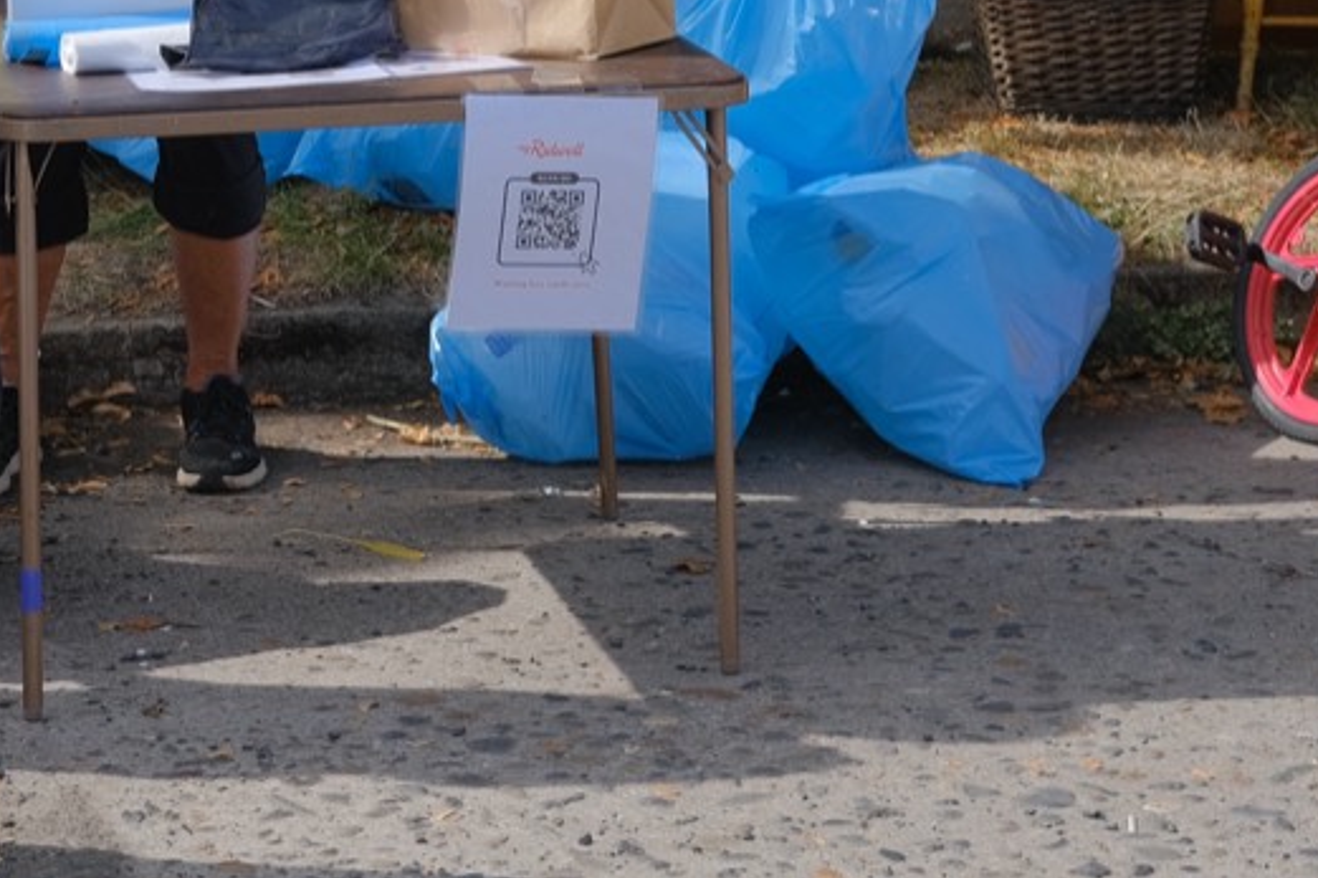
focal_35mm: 126
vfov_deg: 10.8
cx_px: 180
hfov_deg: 16.1
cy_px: -38
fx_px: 4611
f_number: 4.5
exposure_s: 1/1100
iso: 320
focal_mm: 27
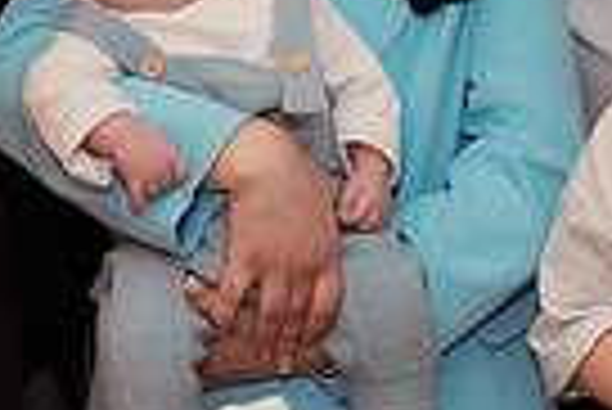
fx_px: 2025
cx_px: 522
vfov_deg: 11.4
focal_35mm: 119
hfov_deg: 17.0
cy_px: -25
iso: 1600
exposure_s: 1/250
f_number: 2.8
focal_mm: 26
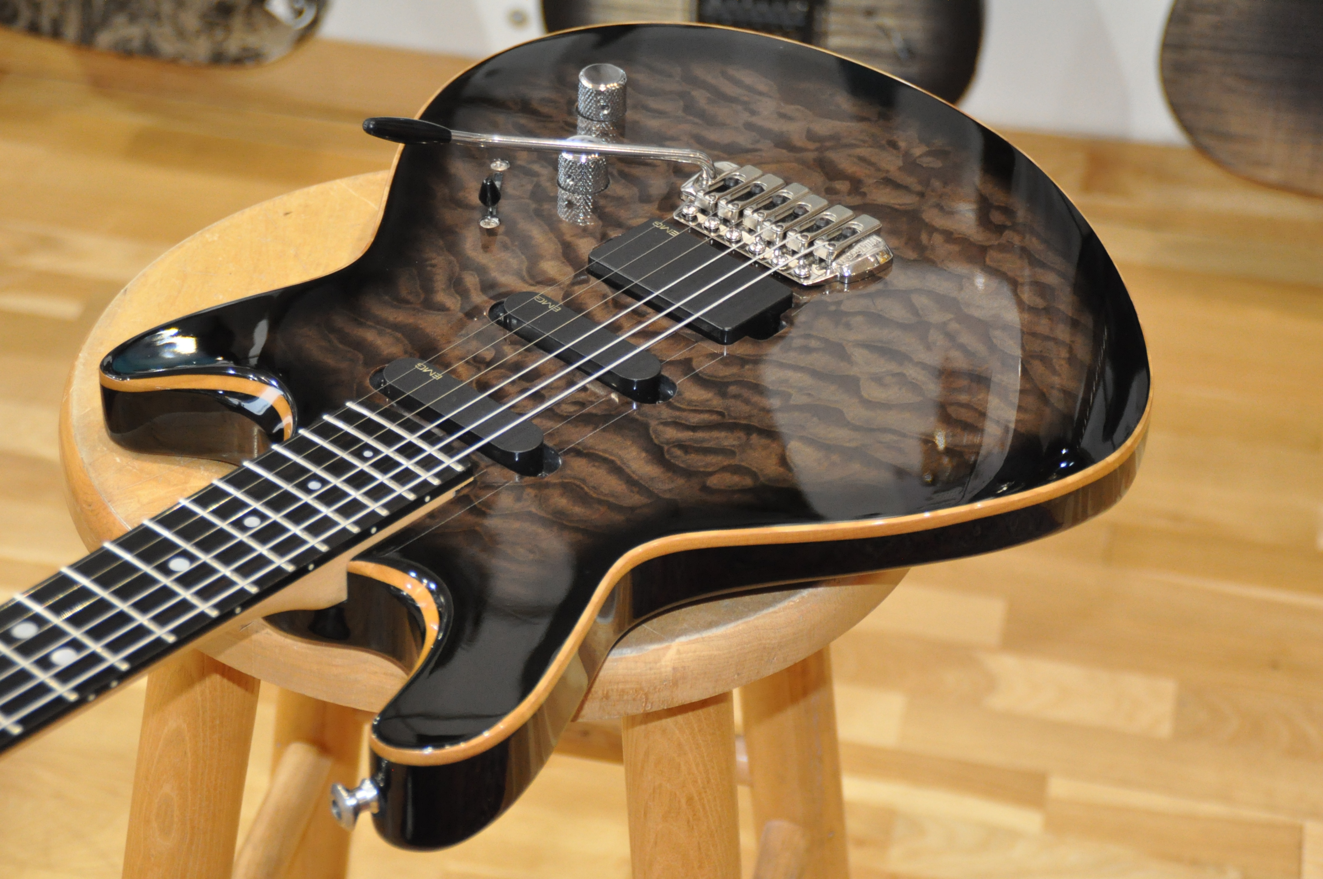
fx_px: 3303
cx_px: 662
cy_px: 440
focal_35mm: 90
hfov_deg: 22.6
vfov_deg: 15.2
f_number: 5
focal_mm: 60
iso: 2000
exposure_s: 1/60
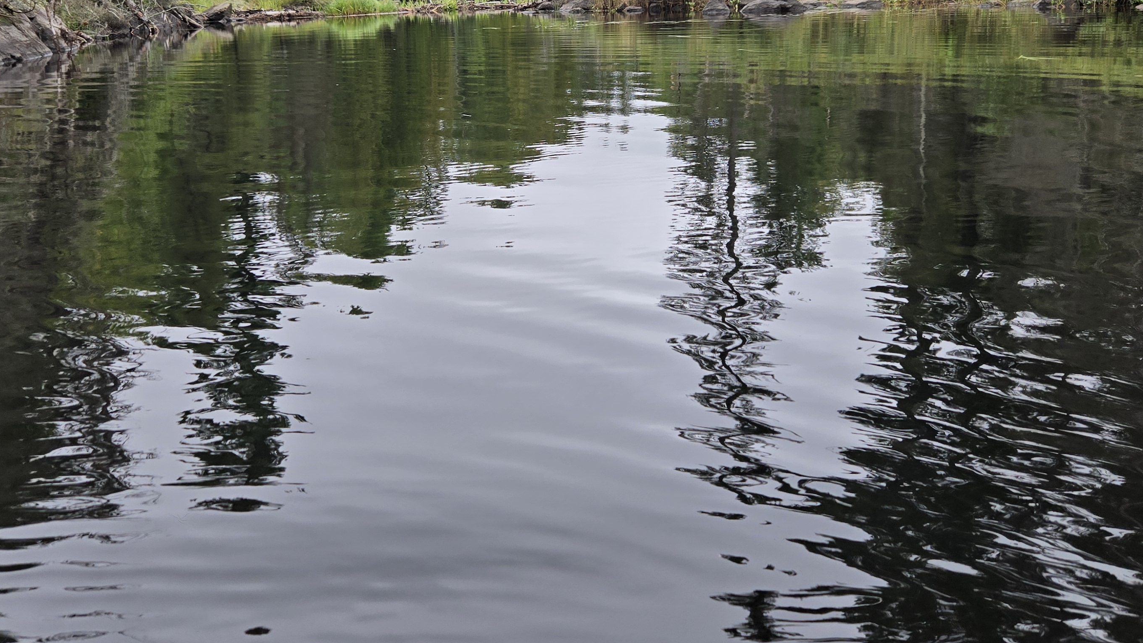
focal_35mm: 37
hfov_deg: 54.0
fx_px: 1121
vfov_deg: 31.4
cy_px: 156
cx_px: 532
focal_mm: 5.4
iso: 25
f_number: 1.8
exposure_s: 1/395
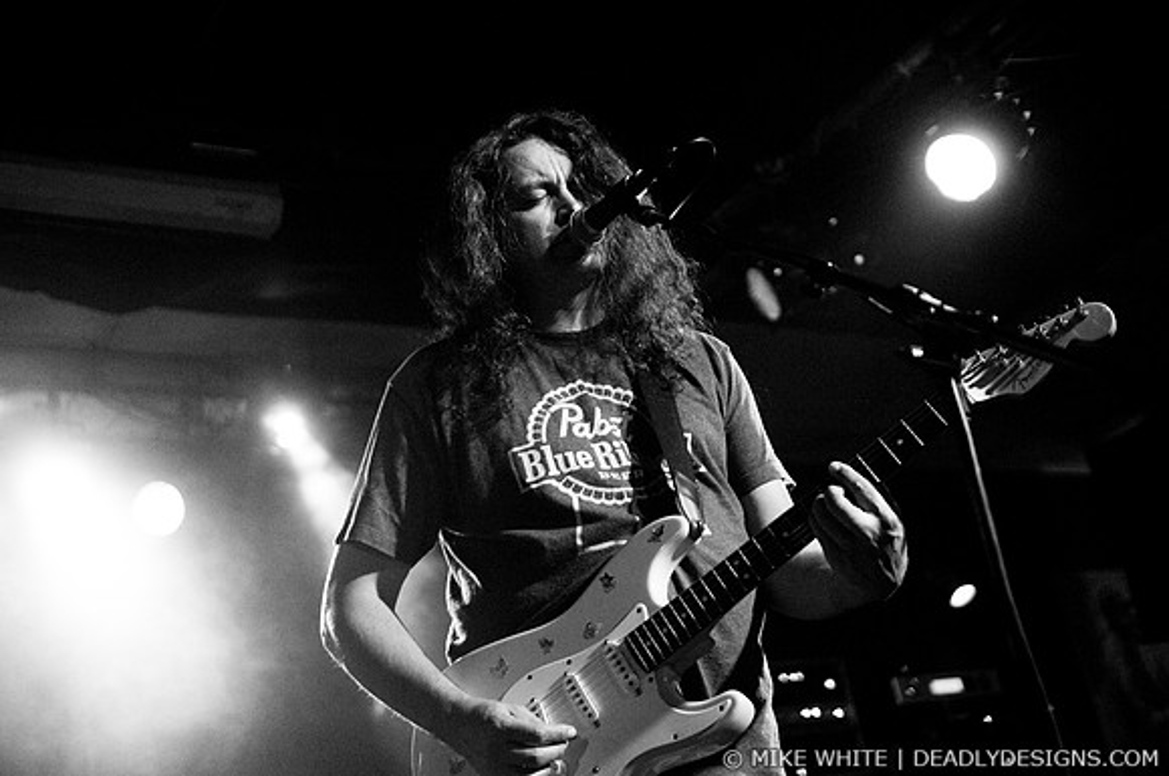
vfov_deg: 29.8
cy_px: 388
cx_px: 584
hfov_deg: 43.7
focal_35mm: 45
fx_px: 1459
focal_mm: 30
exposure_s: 1/50
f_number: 1.8
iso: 1000
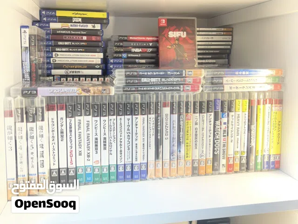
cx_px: 149
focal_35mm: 26
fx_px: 224
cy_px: 112
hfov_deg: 67.3
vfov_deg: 53.1
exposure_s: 1/100
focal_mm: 5.7
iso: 50
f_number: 1.5
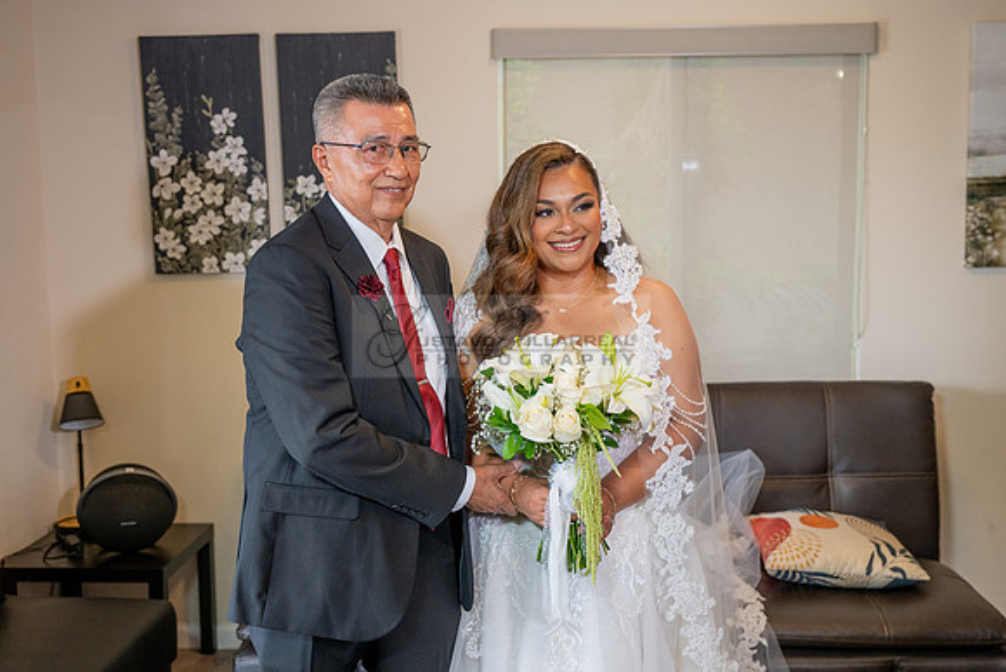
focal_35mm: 40
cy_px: 336
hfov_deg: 48.4
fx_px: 1118
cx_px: 503
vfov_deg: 33.4
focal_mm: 40
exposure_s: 1/200
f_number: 4
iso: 1250
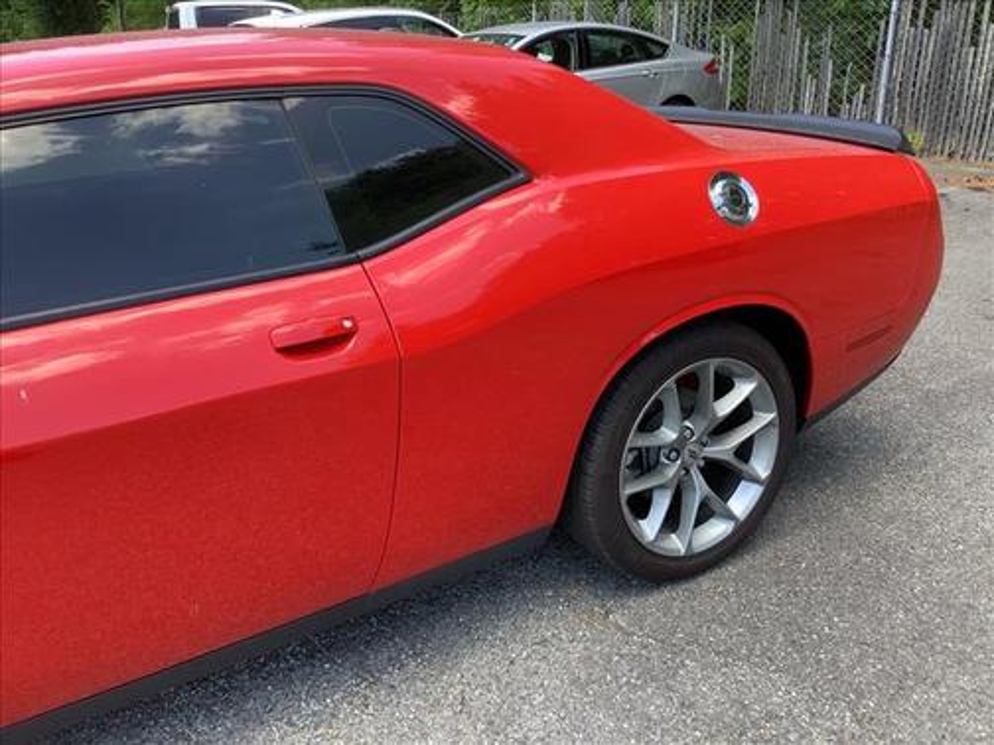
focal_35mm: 31
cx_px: 497
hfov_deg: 58.4
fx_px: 890
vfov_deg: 45.4
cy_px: 372
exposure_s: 1/120
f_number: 2.4
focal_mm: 3.3
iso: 32
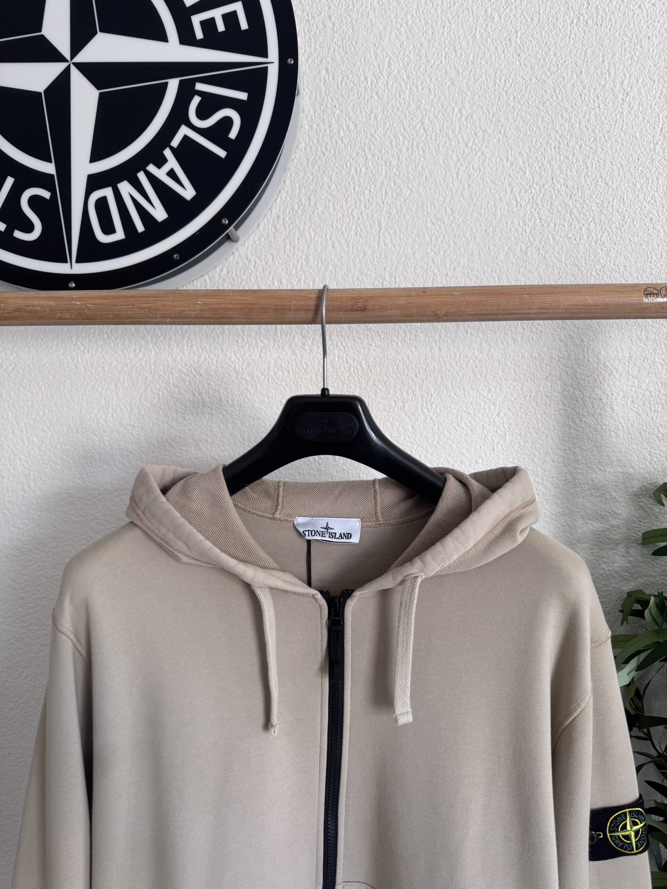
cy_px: 444
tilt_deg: -2.4
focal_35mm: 24
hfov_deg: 56.8
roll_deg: +0.2
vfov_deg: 71.6
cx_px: 334
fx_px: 617
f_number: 1.78
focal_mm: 6.76
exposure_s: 1/100
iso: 100
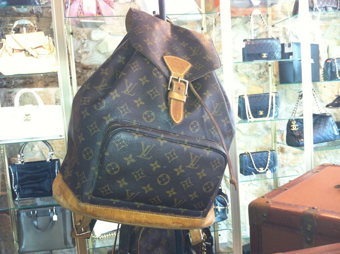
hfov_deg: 52.7
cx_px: 170
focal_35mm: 35
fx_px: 343
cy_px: 127
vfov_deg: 40.6
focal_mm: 3.85
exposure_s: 1/15
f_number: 2.8
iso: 160
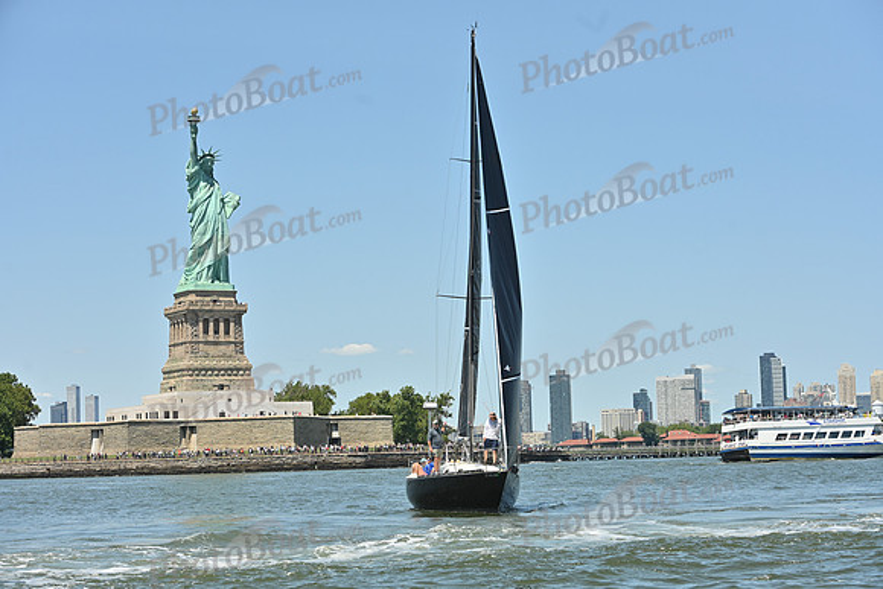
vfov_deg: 19.5
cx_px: 442
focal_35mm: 70
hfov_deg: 28.8
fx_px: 1717
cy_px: 294
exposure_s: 1/1600
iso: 320
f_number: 8
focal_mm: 70
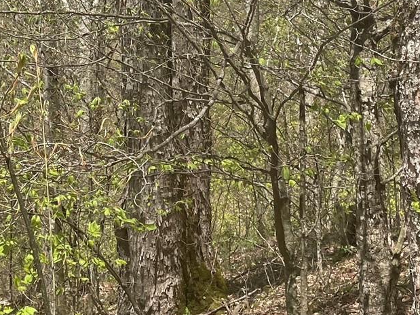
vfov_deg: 16.3
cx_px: 61
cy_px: -85
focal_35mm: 86
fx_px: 1043
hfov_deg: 22.3
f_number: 1.6
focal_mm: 4.2
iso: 32
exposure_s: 1/2304
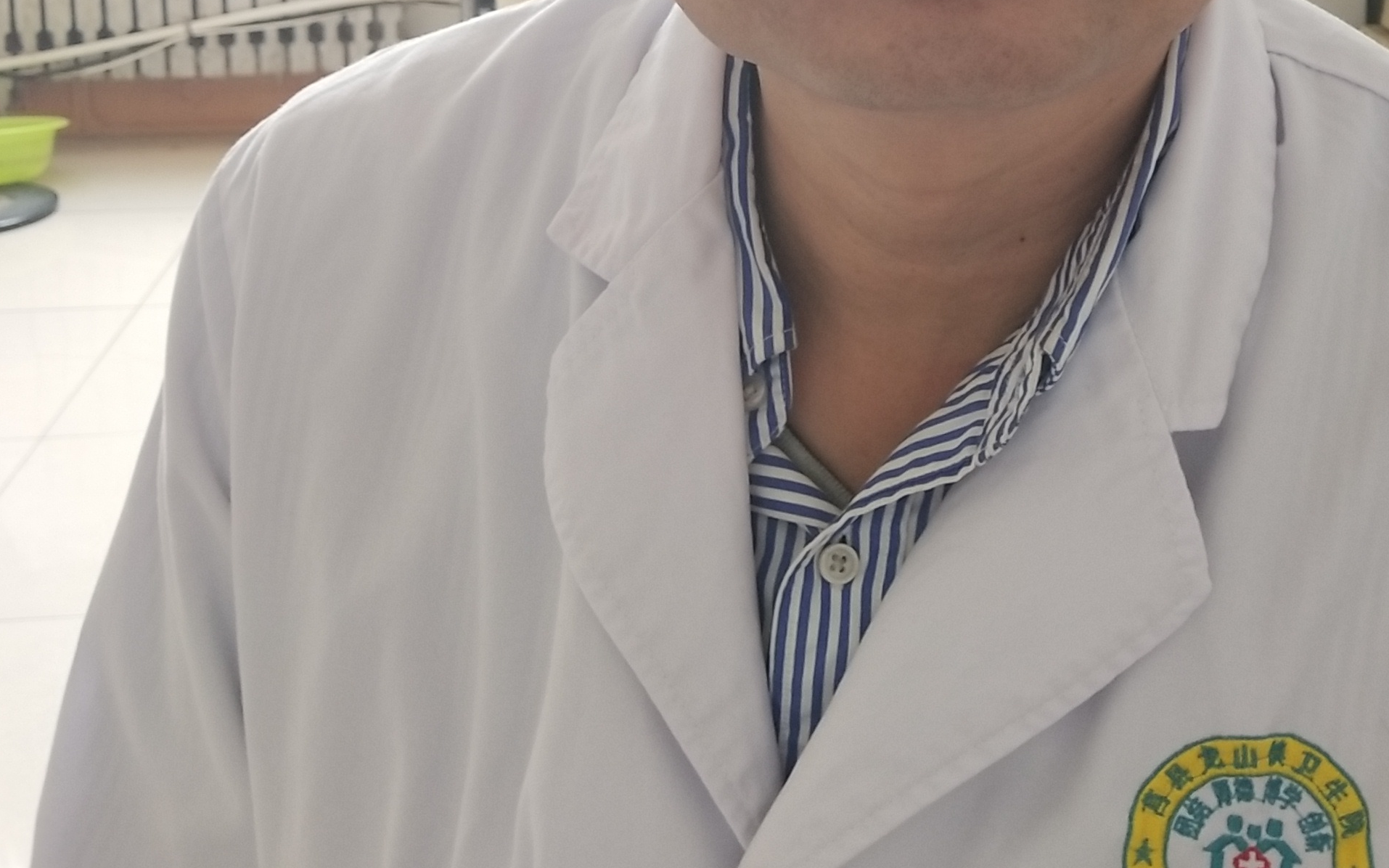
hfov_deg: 30.4
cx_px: 938
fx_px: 2536
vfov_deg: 18.7
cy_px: -85
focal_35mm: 67
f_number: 1.8
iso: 161
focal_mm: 3.95
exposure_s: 1/50
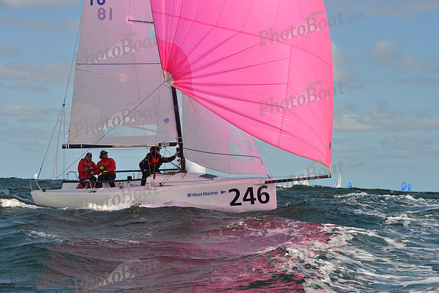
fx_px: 854
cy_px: 146
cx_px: 220
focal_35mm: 70
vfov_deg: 19.5
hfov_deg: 28.8
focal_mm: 70
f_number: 10
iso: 400
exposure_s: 1/1600
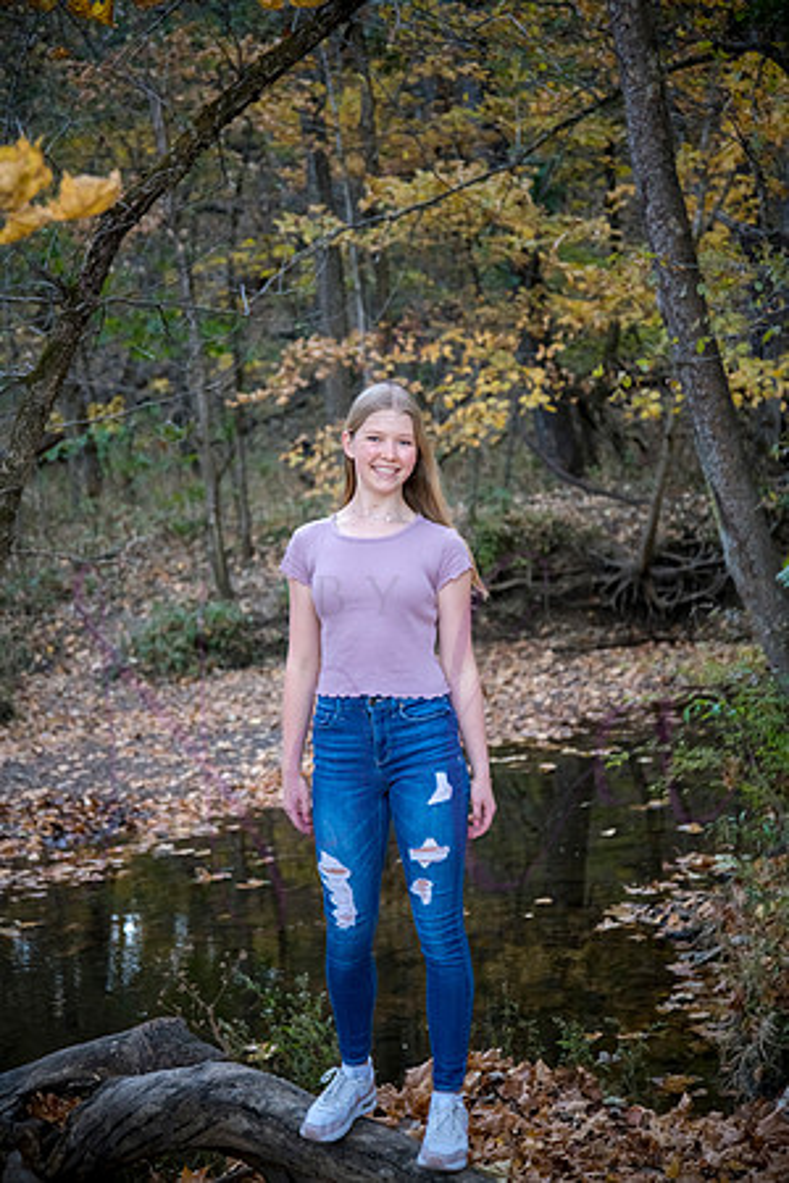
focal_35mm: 72
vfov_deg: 28.1
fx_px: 2367
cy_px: 592
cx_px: 394
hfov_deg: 18.9
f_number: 4.5
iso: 800
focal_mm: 72
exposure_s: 1/250
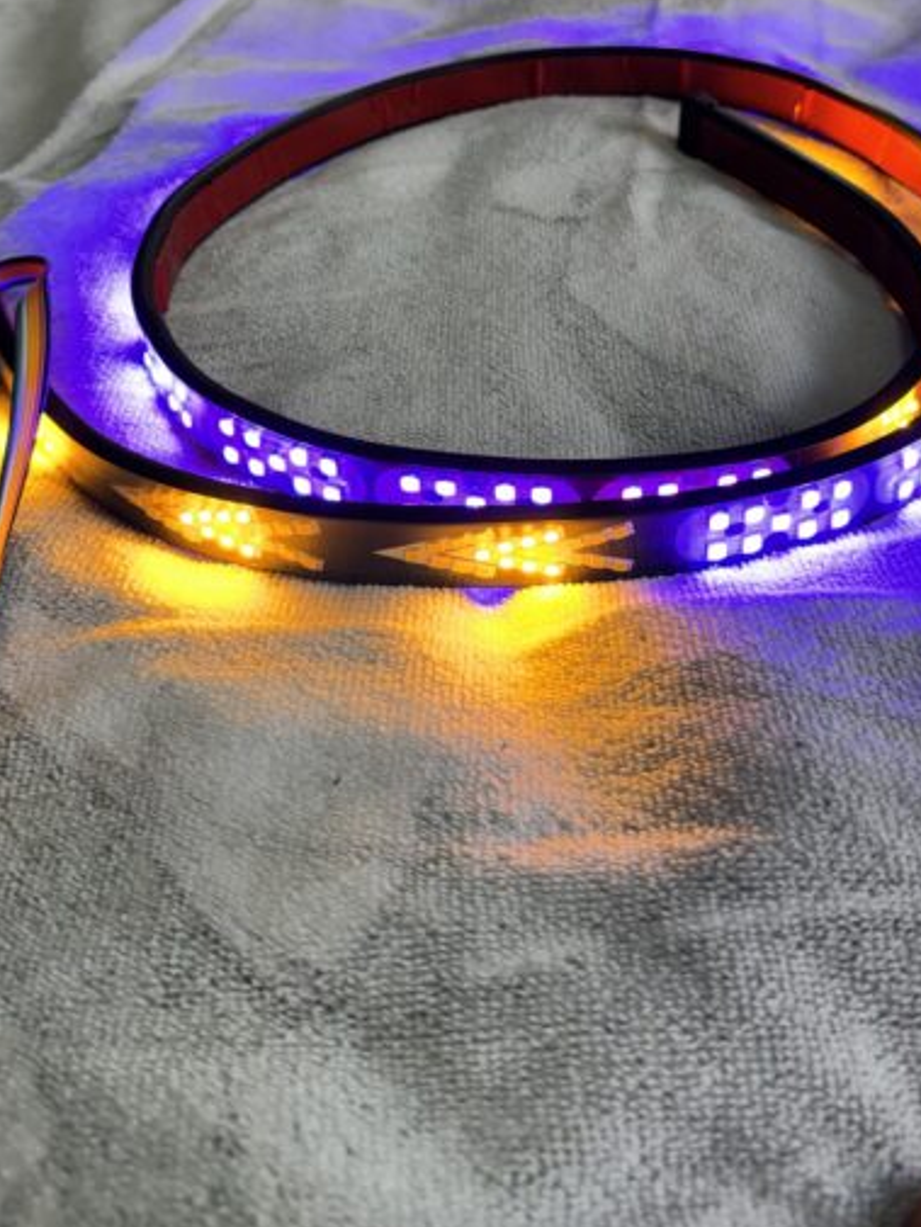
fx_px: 1347
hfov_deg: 37.6
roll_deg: -3.2
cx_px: 552
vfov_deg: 46.7
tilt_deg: -32.7
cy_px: 272
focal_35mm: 38
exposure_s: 1/144
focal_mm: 6.76
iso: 64
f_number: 1.78
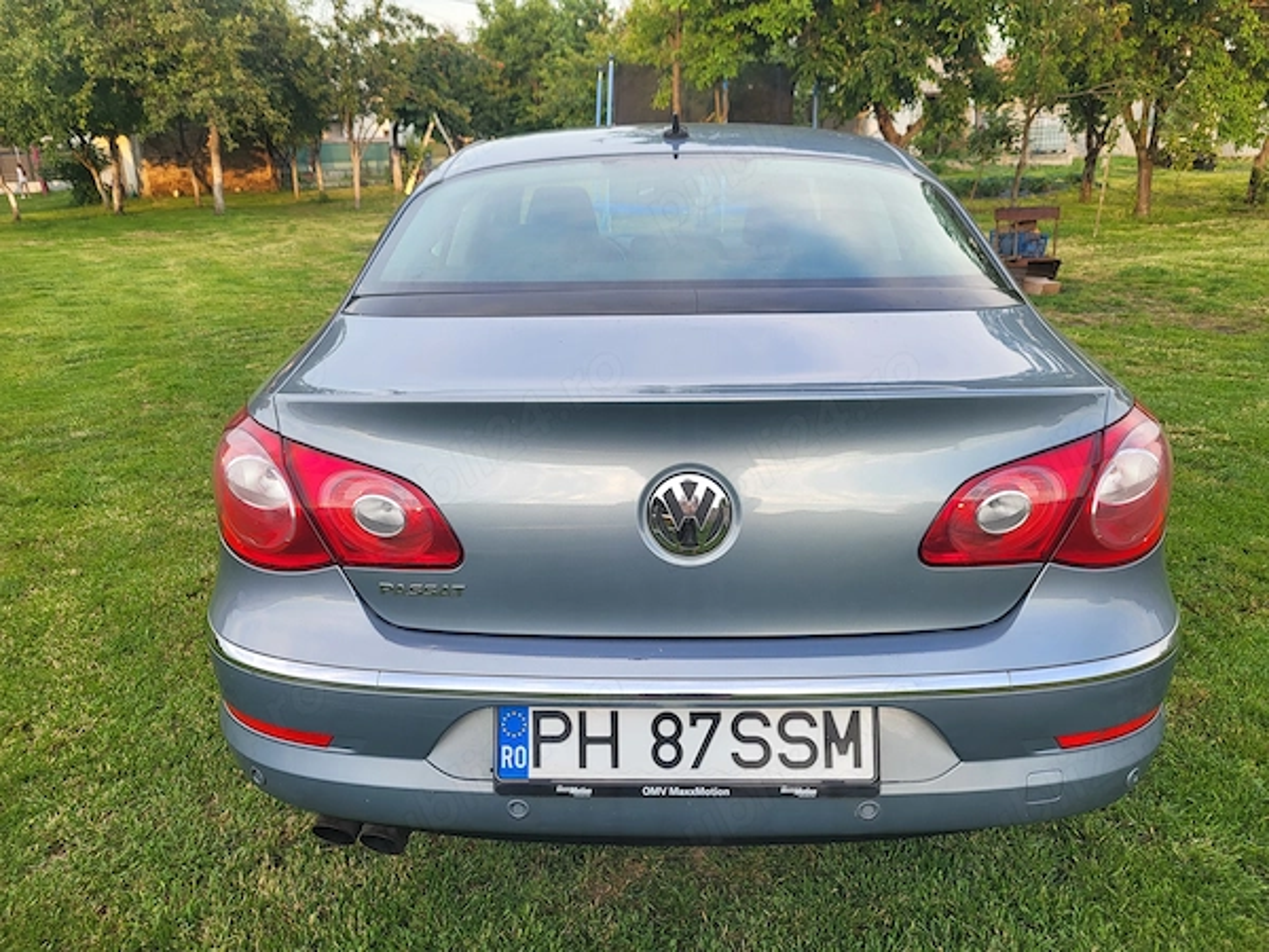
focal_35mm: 26
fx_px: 953
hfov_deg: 67.3
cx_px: 634
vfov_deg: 53.1
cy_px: 476
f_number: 1.8
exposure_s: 1/262
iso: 40
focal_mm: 5.4
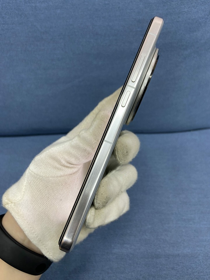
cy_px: 140
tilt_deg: -51.4
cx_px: 105
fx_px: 210
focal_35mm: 26
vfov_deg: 67.3
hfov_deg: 53.1
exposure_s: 1/60
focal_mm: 4.25
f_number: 1.8
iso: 80
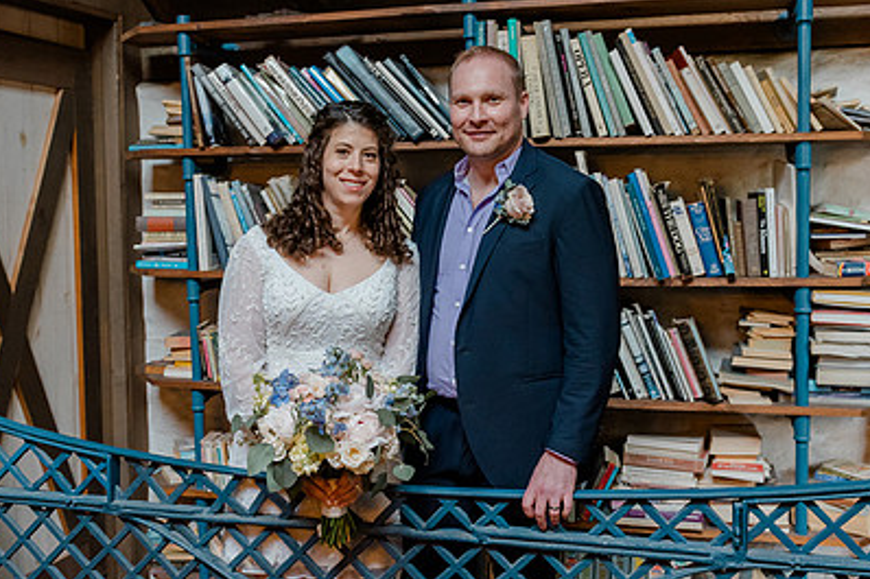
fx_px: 918
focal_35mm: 38
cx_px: 446
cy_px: 255
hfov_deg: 50.7
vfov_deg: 35.0
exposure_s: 1/100
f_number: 3.5
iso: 1600
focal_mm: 24
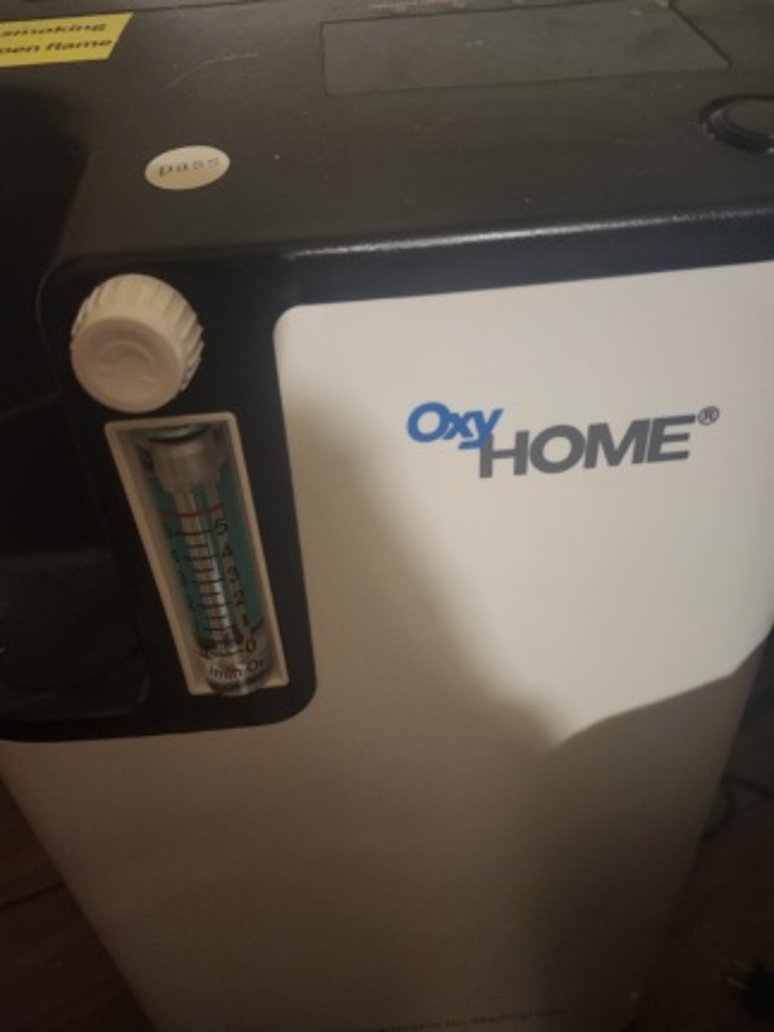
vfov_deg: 73.9
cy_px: 516
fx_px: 686
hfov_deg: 58.9
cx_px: 387
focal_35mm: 23
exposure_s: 1/24
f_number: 1.8
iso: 640
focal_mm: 5.54
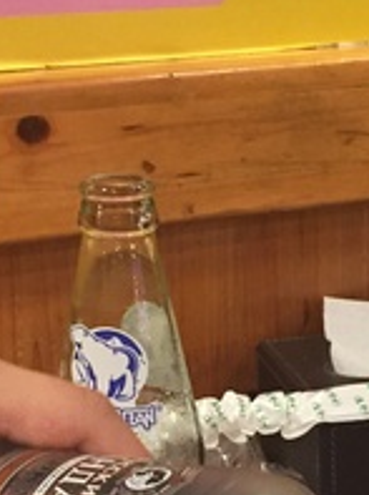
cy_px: 374
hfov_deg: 12.5
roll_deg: +0.7
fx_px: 1683
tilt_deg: -16.6
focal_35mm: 118
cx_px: 291
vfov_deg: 16.6
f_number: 2.2
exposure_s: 1/30
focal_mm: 4.15
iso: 160
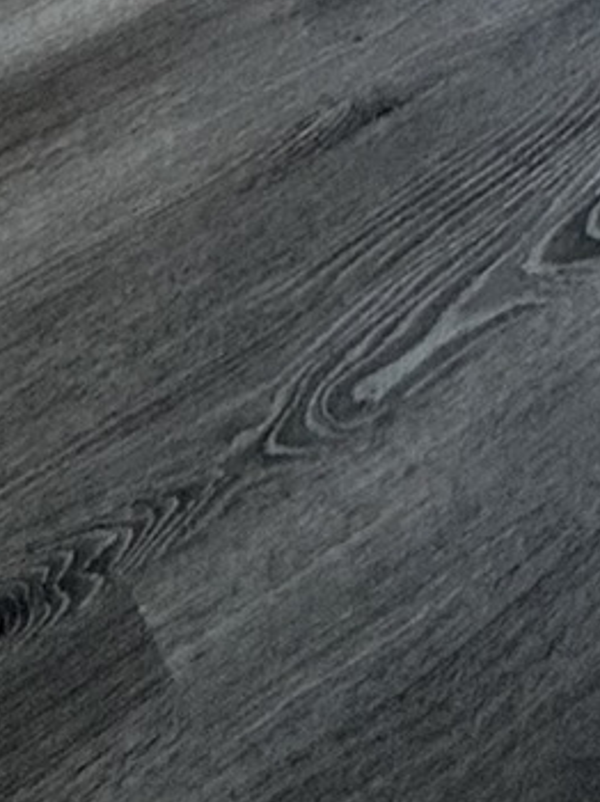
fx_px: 1897
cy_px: -1247
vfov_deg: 13.9
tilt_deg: -10.3
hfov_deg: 17.8
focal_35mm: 82
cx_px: 135
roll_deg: +0.4
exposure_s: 1/120
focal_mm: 2.22
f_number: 2.2
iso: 160
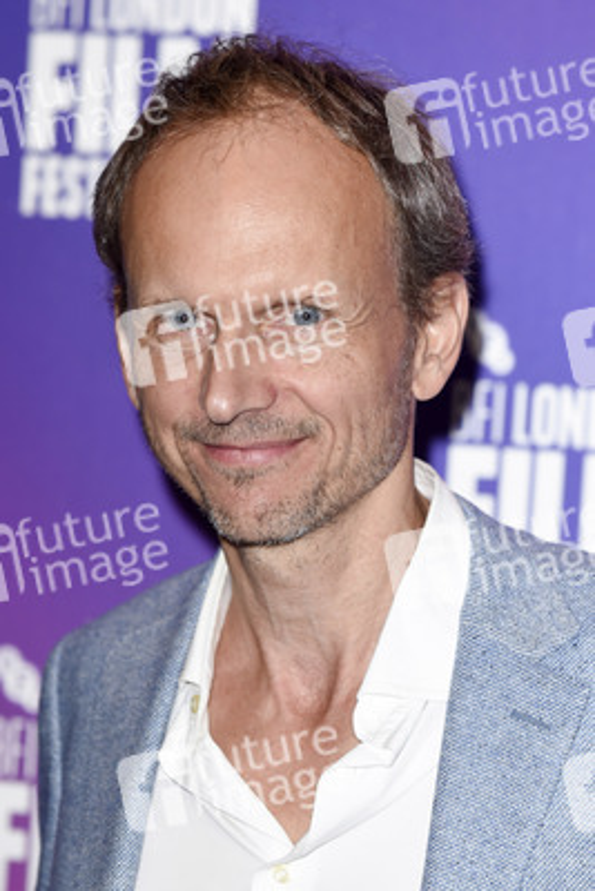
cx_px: 298
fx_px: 4582
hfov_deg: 7.4
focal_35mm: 185
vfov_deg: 11.1
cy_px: 446
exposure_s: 1/250
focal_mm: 185
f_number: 5.6
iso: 800
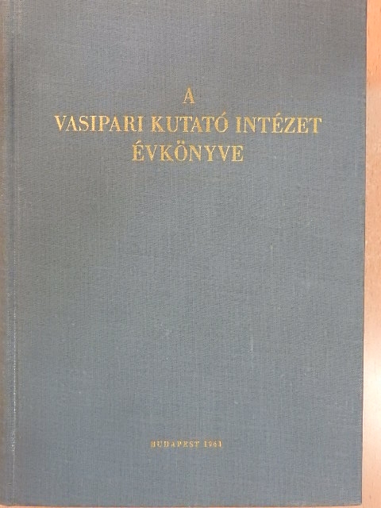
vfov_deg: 55.4
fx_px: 484
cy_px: 254
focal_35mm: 33
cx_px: 190
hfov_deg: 42.9
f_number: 3.6
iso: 1600
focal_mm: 5.9
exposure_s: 1/60
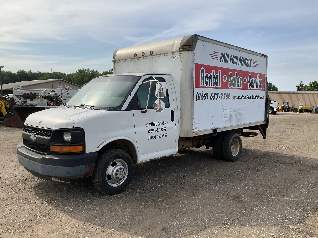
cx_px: 159
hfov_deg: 61.7
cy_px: 119
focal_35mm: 29
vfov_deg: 48.2
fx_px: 266
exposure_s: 1/2141
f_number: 1.8
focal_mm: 3
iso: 25
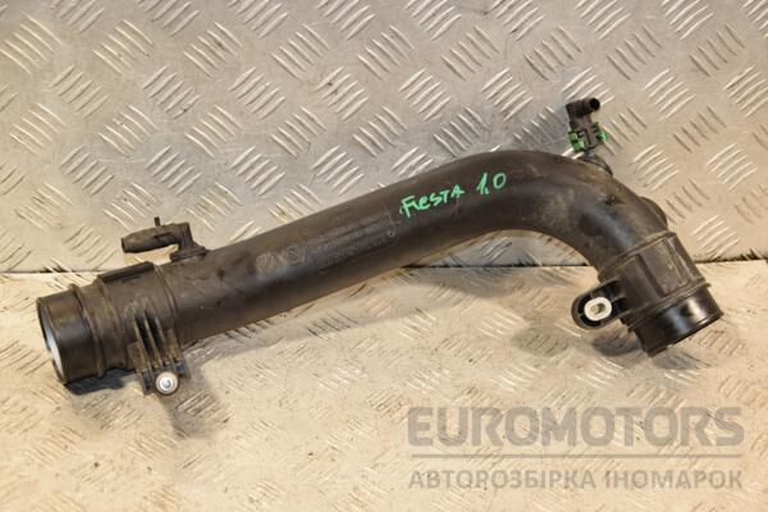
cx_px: 384
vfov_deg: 20.2
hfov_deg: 29.9
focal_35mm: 68
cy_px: 256
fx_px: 1440
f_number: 5
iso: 800
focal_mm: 45
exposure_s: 1/200
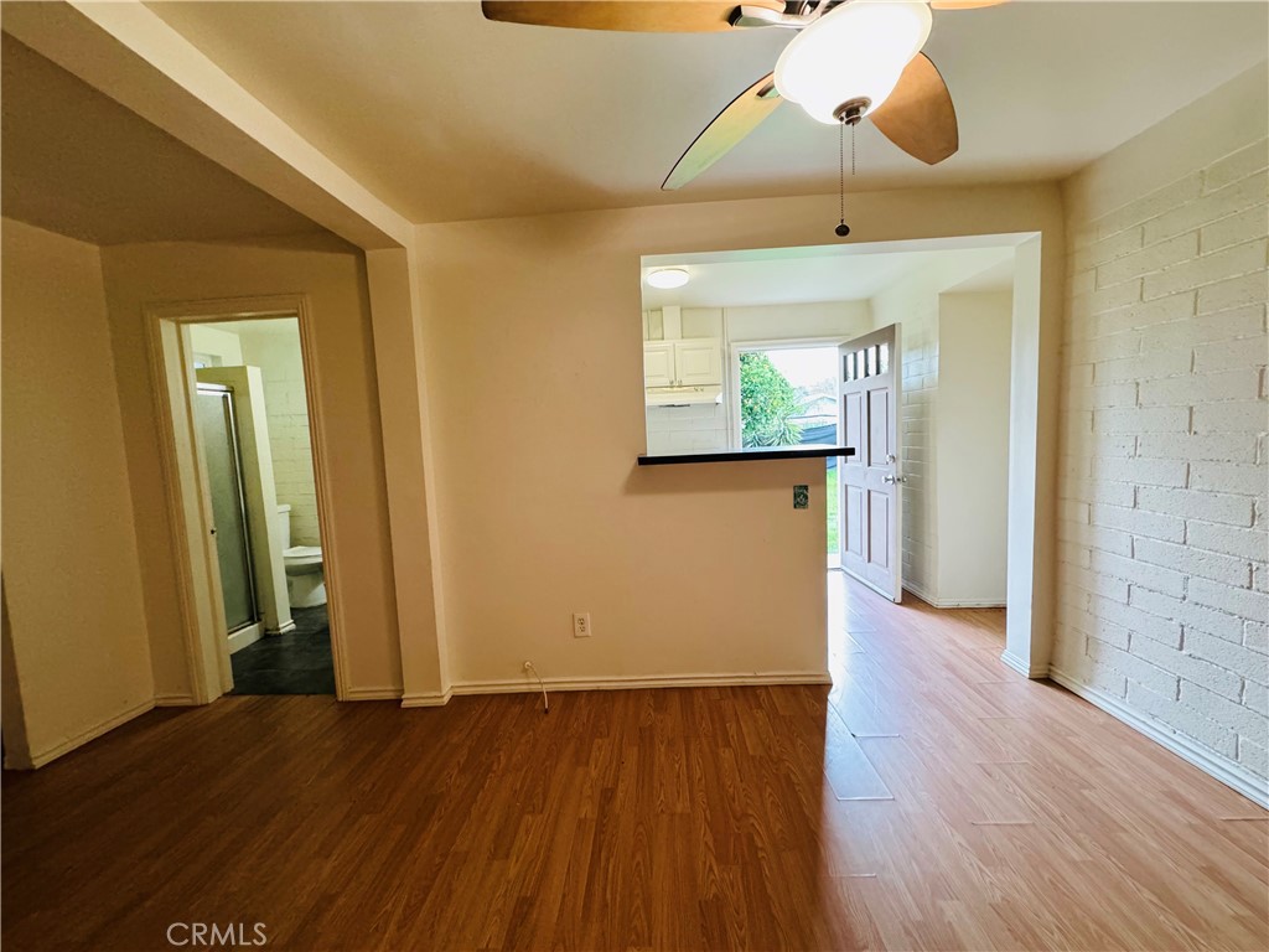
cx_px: 634
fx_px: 513
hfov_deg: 102.1
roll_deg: +2.3
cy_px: 476
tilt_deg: -4.4
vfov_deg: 85.7
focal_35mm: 14
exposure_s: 1/60
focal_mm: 2.22
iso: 800
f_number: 2.2
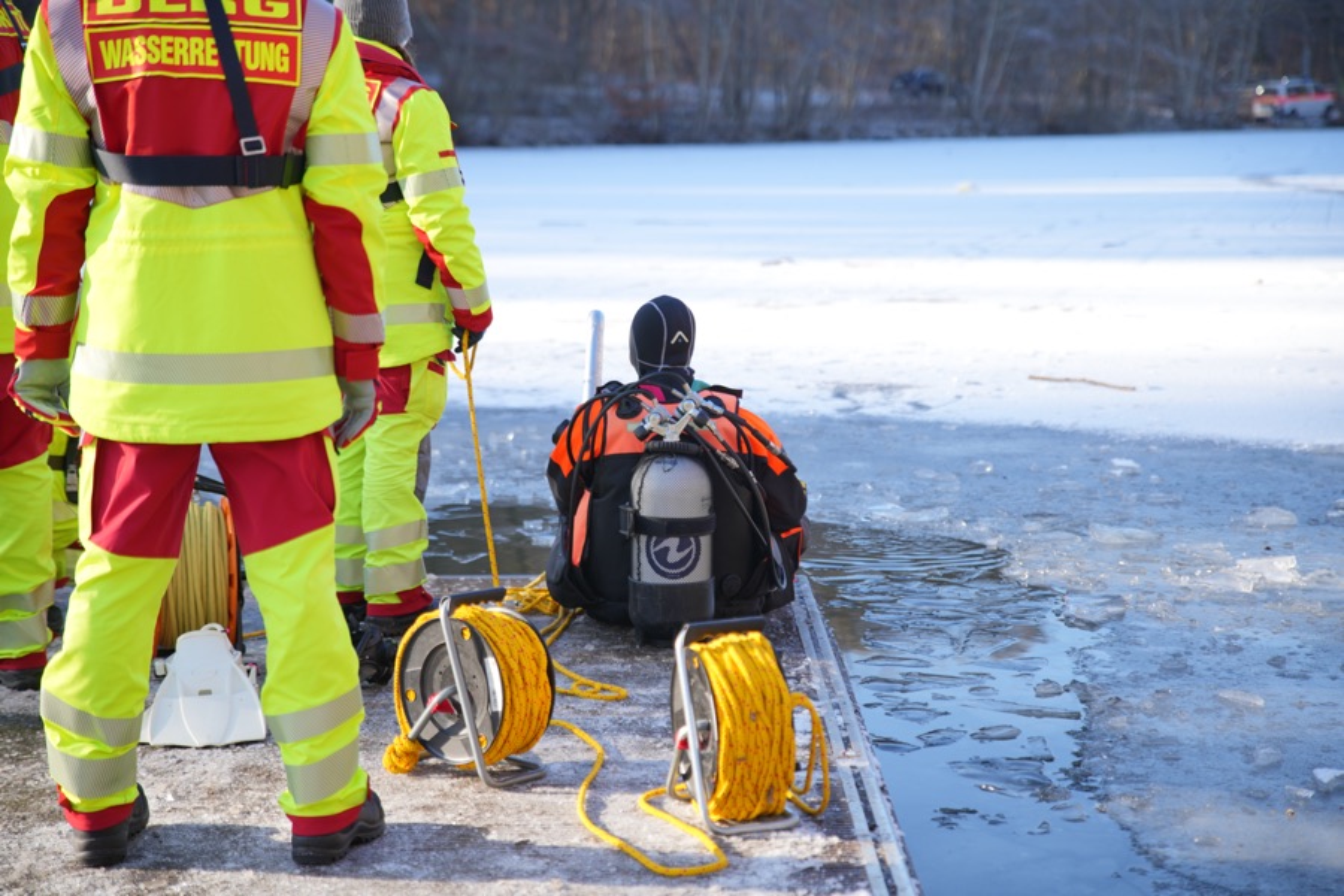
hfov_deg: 28.8
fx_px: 2613
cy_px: 448
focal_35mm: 70
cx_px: 672
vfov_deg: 19.5
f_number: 2.8
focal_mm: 70
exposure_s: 1/320
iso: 100
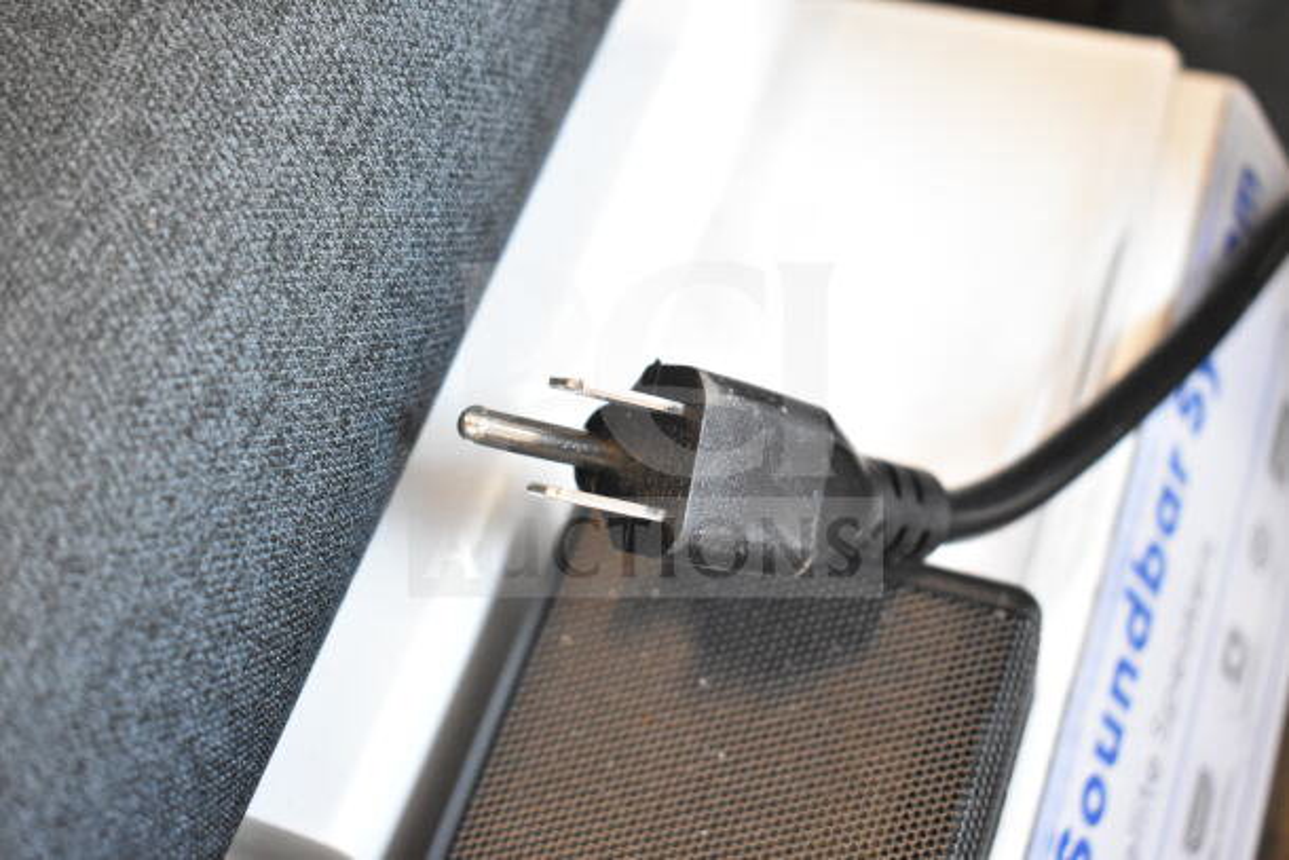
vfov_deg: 28.1
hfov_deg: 41.1
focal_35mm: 48
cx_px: 644
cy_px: 430
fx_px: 1719
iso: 2800
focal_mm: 32
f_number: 4.5
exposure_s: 1/50
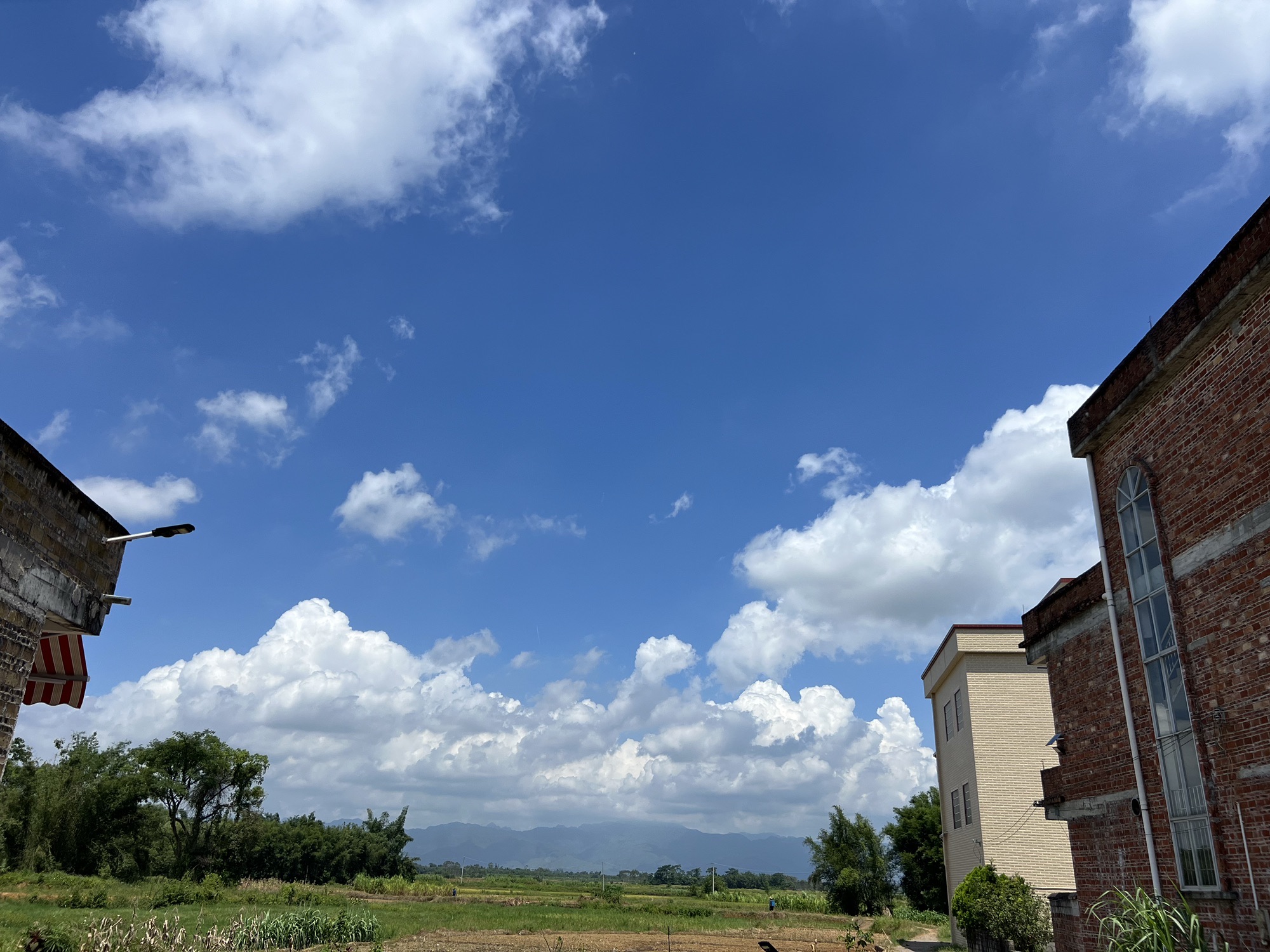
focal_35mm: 26
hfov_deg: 67.3
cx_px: 635
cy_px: 476
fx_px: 954
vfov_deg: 53.1
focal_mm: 5.7
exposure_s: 1/8000
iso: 50
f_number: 1.5
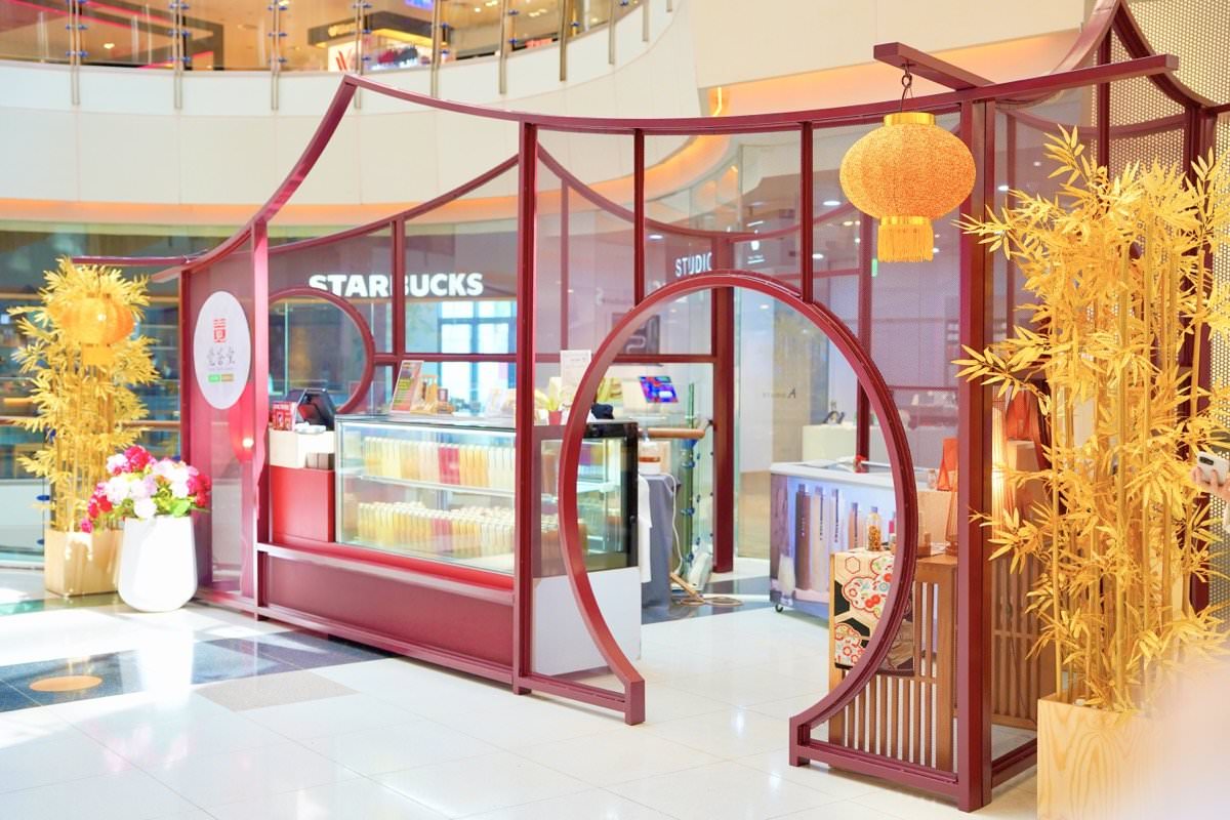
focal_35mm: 42
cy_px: 410
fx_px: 1421
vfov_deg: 32.2
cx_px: 615
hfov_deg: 46.8
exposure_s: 1/160
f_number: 4
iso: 500
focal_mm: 41.6
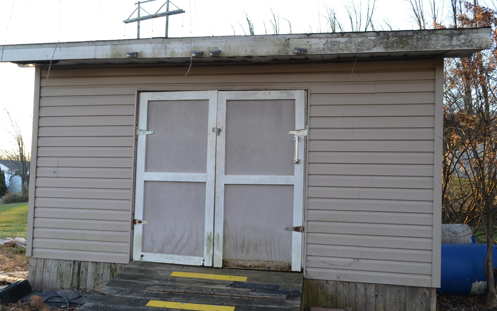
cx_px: 247
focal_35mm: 29
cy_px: 167
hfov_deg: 64.6
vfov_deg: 43.1
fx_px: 393
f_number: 5.6
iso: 400
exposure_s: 1/125
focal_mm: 18
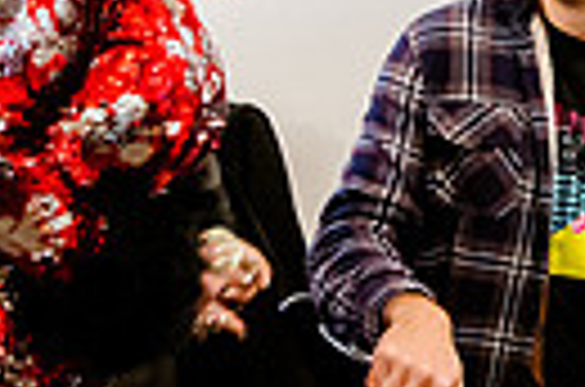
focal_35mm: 143
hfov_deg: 13.6
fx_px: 2318
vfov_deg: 9.5
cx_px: 864
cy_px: 122
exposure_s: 1/80
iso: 6400
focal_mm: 32
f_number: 2.8
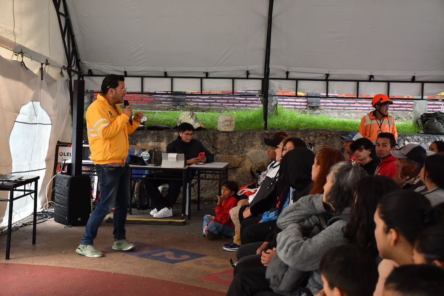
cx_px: 222
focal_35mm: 57
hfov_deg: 35.0
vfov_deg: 23.8
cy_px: 148
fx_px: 703
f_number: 4.2
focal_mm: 38
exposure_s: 1/250
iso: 800
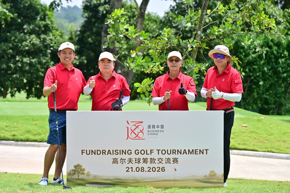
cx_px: 145
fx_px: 766
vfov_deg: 14.4
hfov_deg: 21.4
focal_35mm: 95
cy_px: 96
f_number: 4
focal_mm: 95
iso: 400
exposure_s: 1/3200
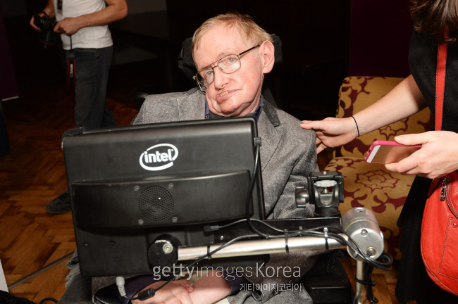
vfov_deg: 37.8
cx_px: 229
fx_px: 445
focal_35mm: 35
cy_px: 152
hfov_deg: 54.5
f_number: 7.1
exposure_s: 1/100
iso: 1250
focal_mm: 35
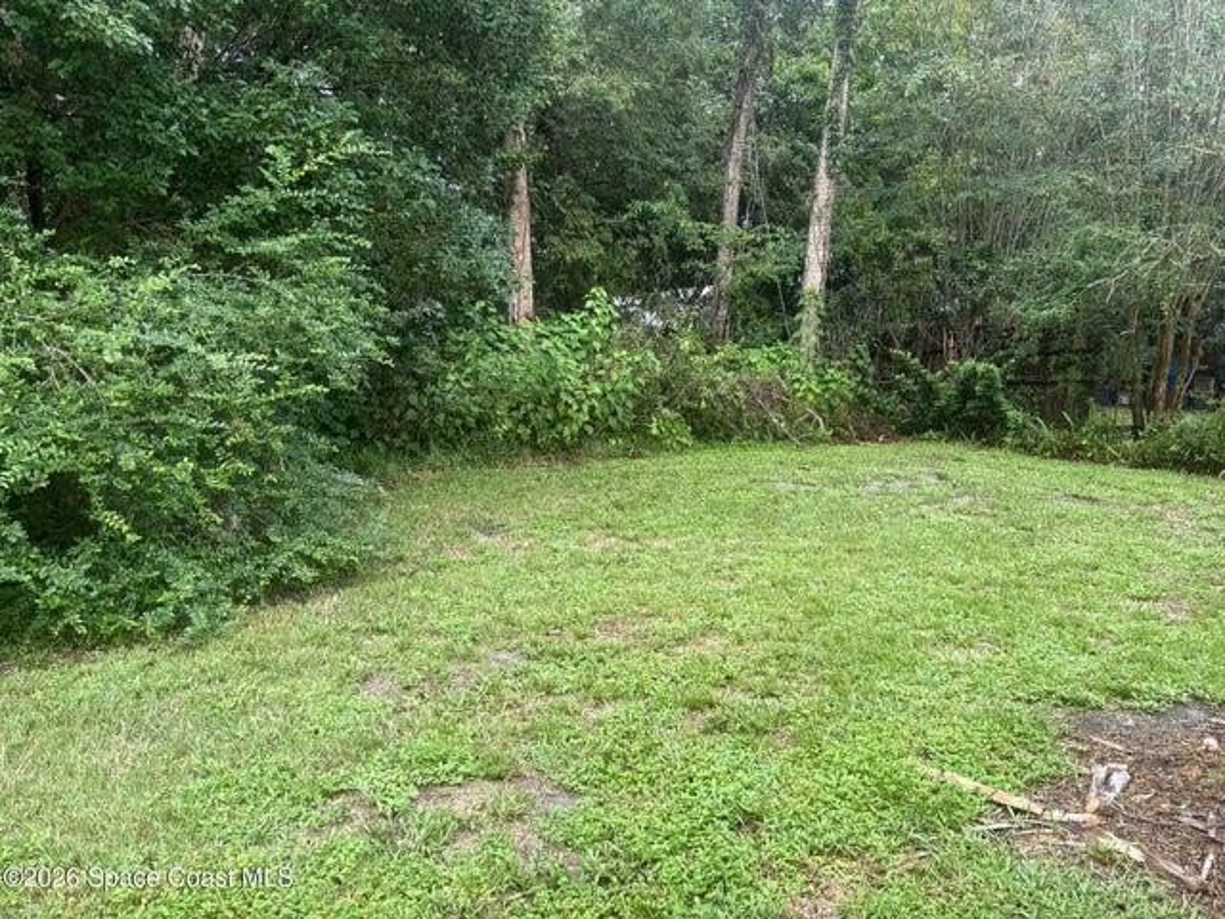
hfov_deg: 67.3
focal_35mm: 26
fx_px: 920
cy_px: 460
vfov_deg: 53.1
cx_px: 612
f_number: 1.6
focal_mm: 5.96
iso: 50
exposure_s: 1/552
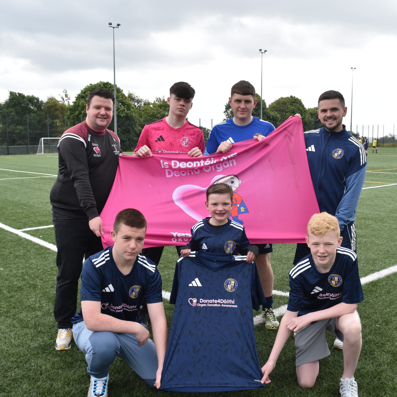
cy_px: 198
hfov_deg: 47.1
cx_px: 224
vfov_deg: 47.2
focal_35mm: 35
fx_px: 454
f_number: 7.1
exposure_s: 1/320
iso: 200
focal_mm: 18
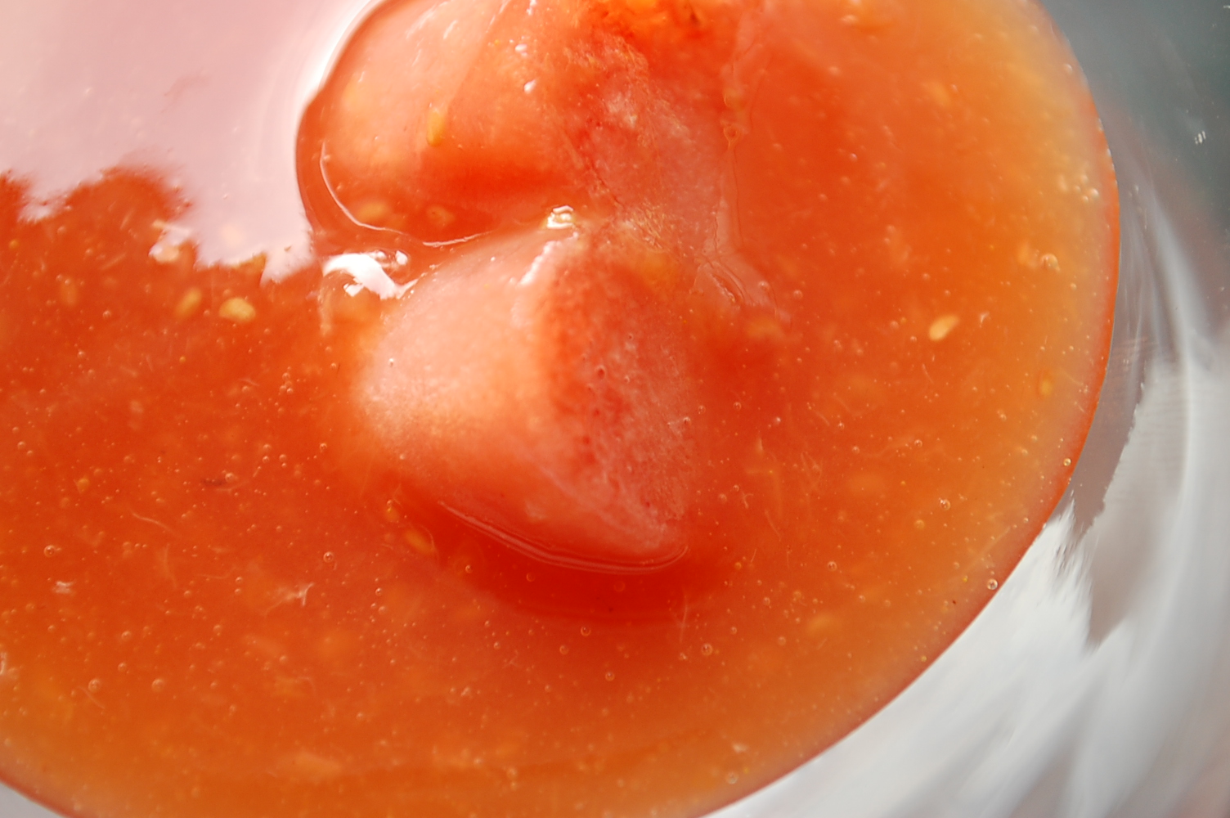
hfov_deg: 24.6
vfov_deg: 16.5
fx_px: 2816
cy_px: 409
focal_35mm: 82
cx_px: 615
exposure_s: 1/30
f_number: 5.6
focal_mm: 55
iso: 400
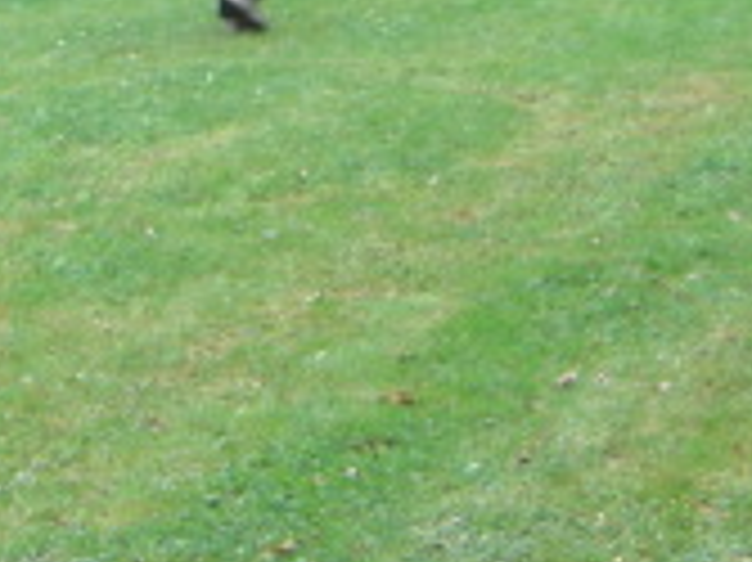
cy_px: -121
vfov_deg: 10.0
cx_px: 369
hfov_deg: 13.5
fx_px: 3169
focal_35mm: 146
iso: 50
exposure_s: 1/60
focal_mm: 6.3
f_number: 3.4
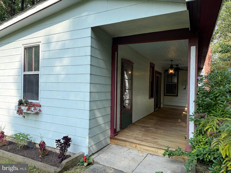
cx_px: 116
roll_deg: -1.3
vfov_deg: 56.8
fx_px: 160
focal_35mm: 24
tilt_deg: +0.3
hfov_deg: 71.6
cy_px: 86
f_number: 1.78
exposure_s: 1/598
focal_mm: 6.76
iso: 100
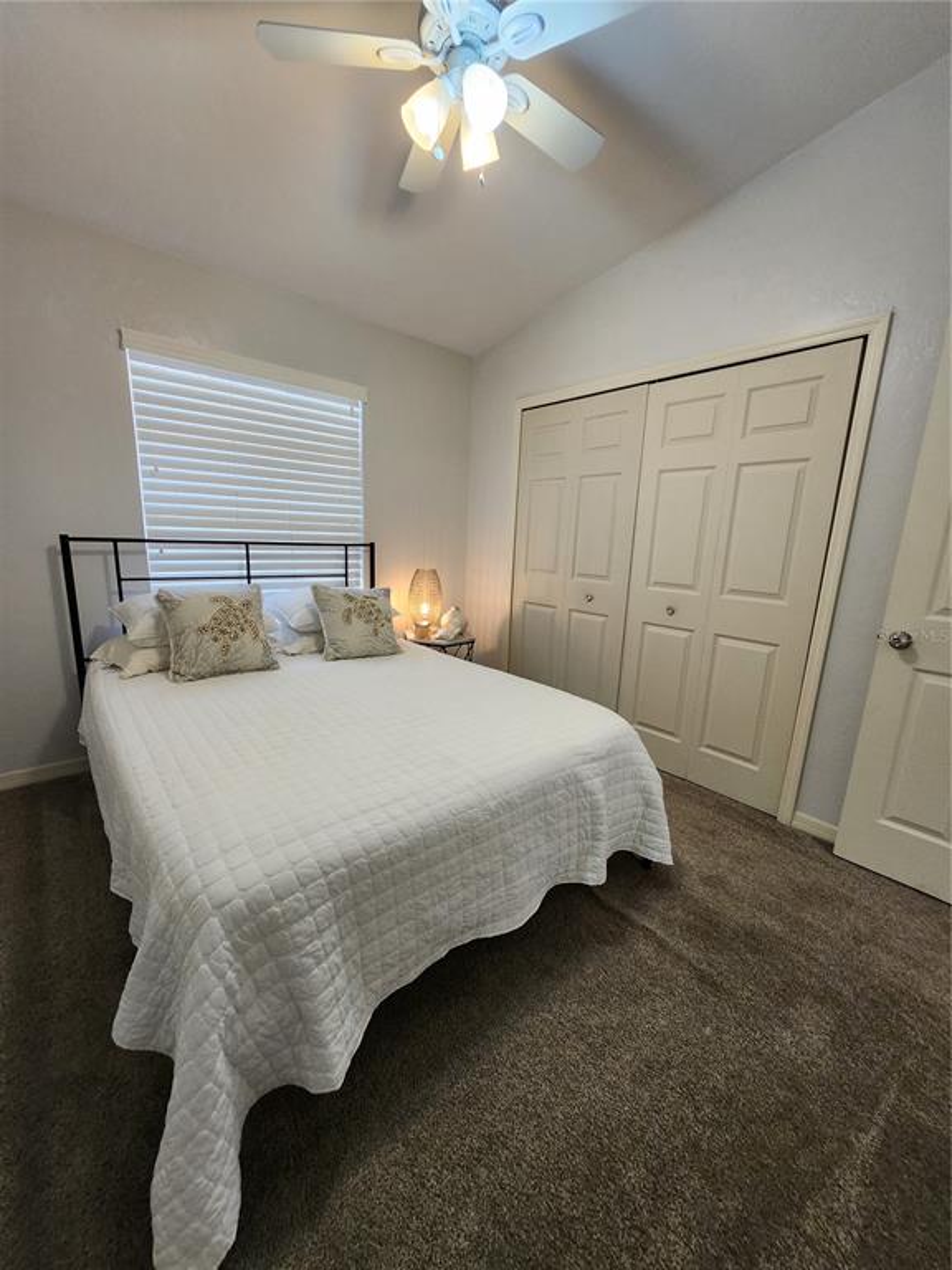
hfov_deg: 89.9
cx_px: 476
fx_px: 477
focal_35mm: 13
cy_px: 635
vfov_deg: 106.2
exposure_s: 1/60
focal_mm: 1.74
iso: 200
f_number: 2.2
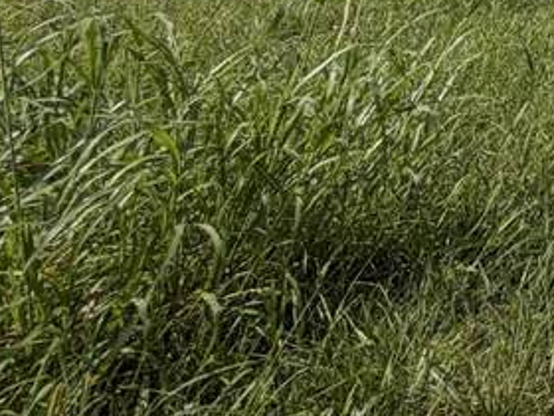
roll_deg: -1.8
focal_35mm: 64
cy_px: -408
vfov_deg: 17.1
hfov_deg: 17.6
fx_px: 1024
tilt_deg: +12.0
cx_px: 1183
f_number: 2.2
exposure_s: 1/985
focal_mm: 2.22
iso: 20
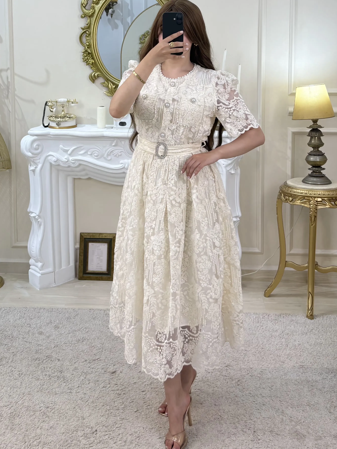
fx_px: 350
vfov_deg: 65.3
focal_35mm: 27
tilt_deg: -9.7
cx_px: 169
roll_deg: +0.2
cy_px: 222
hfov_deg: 51.4
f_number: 1.6
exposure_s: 1/357
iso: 64
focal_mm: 5.96
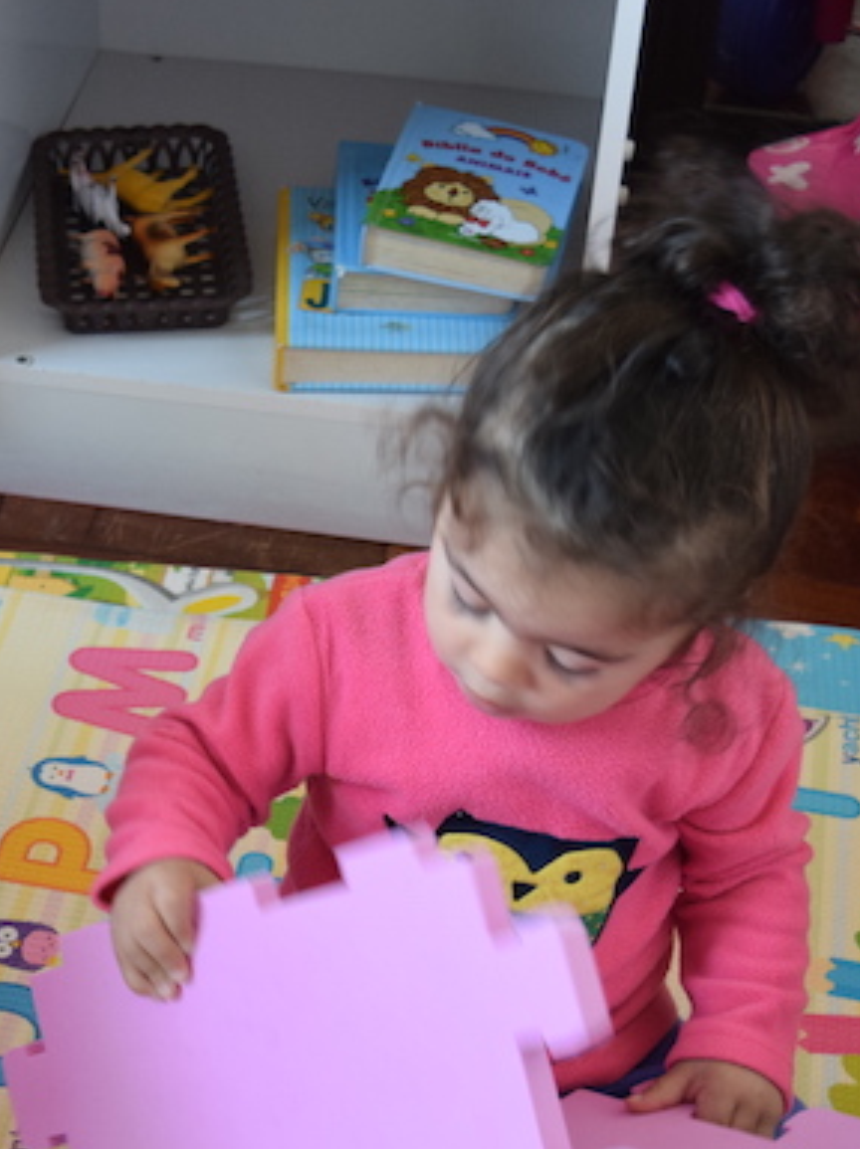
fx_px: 2489
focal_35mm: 75
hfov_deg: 19.4
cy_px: 777
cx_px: 140
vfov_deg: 25.9
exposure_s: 1/60
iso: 900
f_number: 4
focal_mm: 25
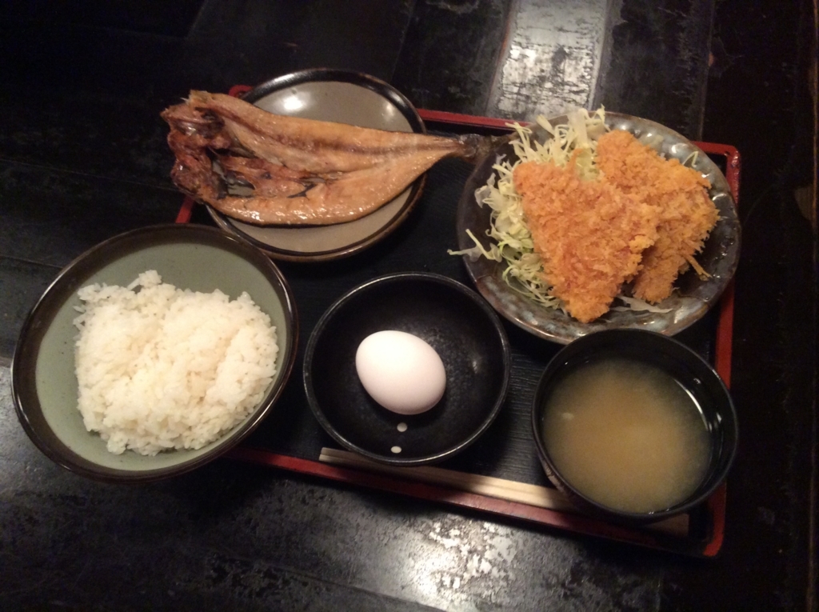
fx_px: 756
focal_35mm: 32
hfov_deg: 56.9
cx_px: 410
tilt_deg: -63.0
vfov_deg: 44.1
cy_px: 306
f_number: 2.4
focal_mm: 3.3
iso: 250
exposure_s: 1/24
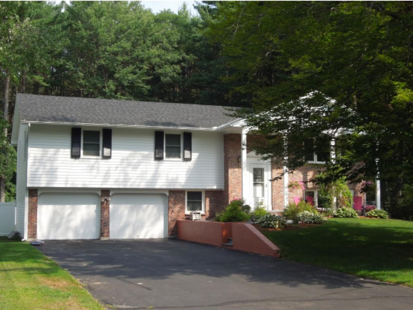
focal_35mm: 48
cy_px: 155
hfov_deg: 39.6
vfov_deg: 30.3
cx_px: 206
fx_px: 573
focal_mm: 8.7
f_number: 8
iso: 400
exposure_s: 1/320
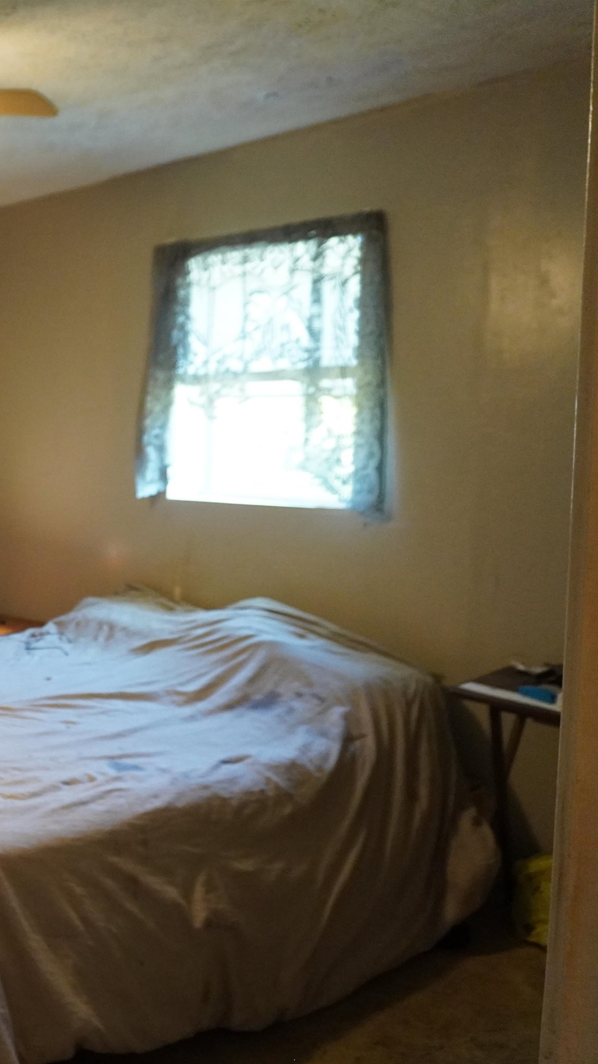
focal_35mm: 38
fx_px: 1071
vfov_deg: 52.8
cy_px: 535
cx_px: -173
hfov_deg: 26.6
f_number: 3.5
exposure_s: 1/160
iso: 2500
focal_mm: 16
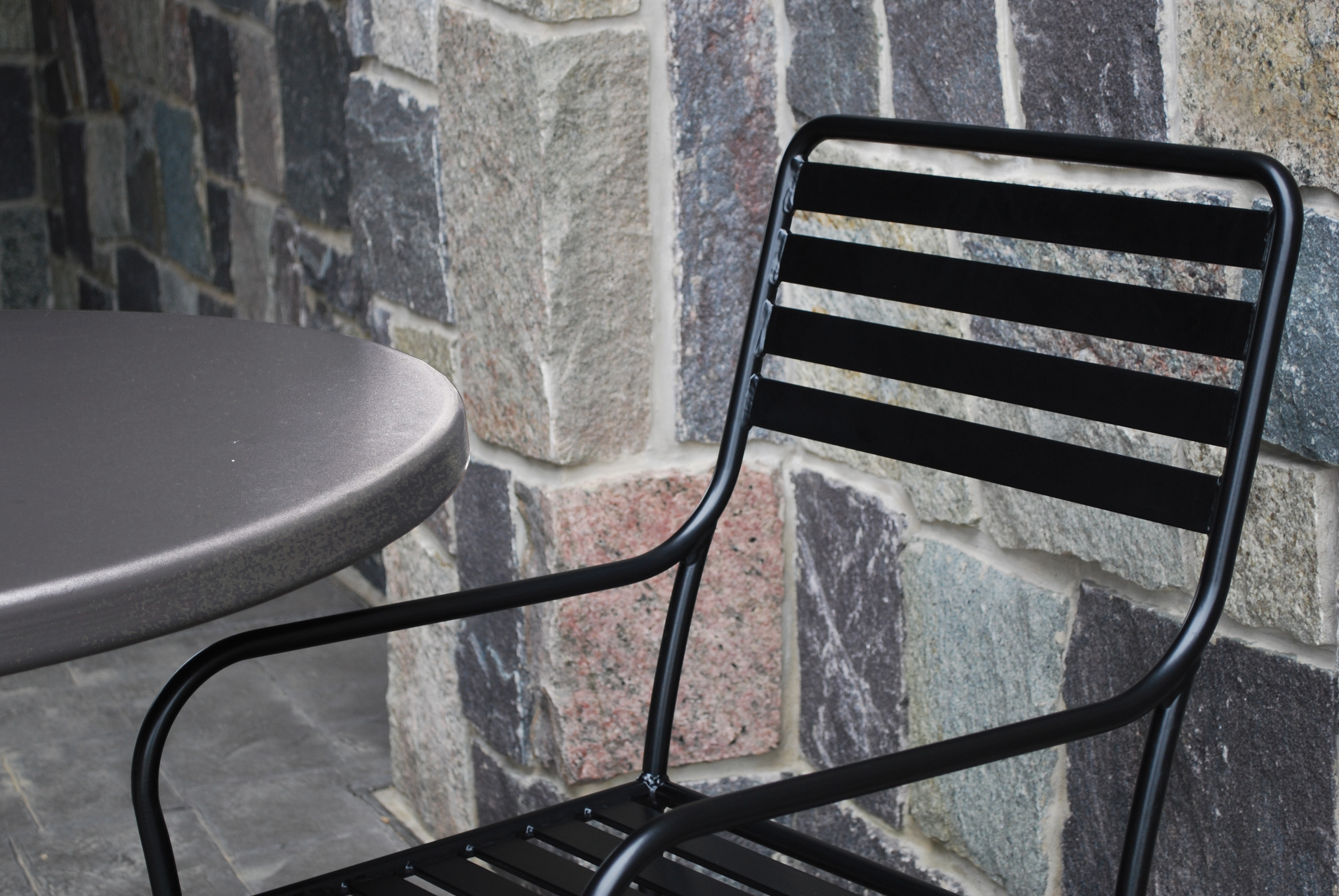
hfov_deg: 27.3
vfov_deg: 18.5
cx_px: 625
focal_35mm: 74
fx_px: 2756
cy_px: 440
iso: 200
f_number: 5.3
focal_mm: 46
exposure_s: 1/50
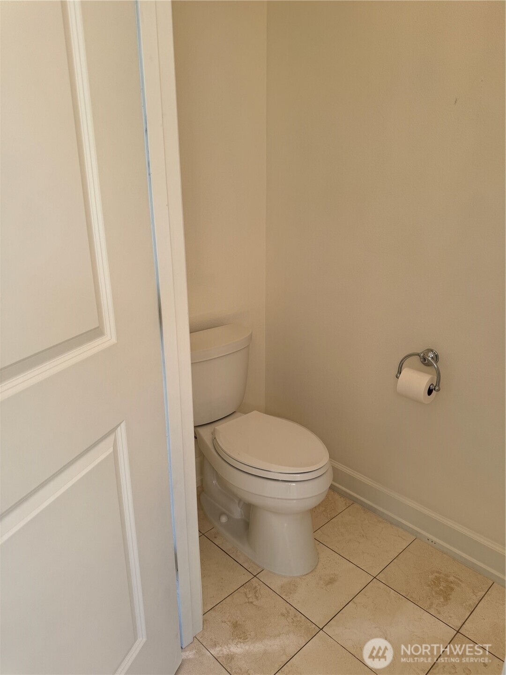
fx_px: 468
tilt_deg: -17.7
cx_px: 253
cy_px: 338
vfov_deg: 71.6
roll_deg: +2.1
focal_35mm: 24
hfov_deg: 56.8
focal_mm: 6.76
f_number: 1.78
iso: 80
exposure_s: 1/120
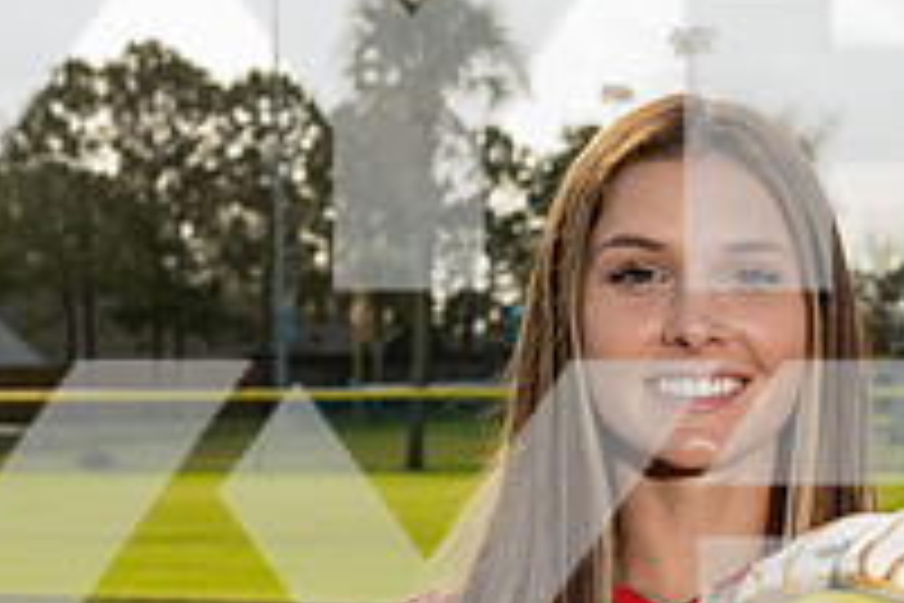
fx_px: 2536
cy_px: 601
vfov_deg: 13.4
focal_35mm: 101
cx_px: 612
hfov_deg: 20.1
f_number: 5
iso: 100
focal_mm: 35
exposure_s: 1/250
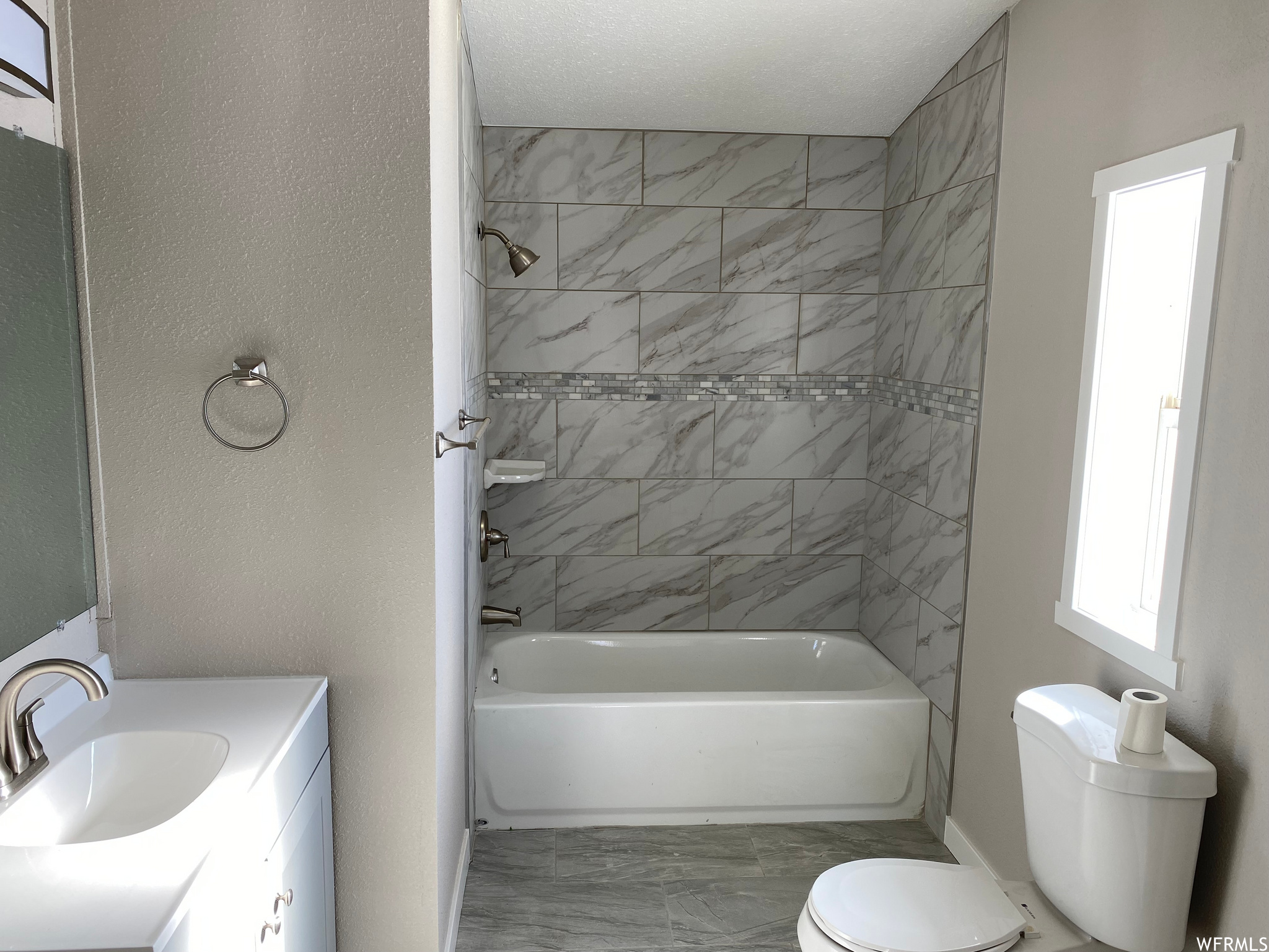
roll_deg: -1.4
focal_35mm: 26
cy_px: 476
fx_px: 953
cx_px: 634
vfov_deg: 53.1
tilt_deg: -9.6
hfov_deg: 67.3
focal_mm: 4.25
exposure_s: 1/139
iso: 32
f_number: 1.8
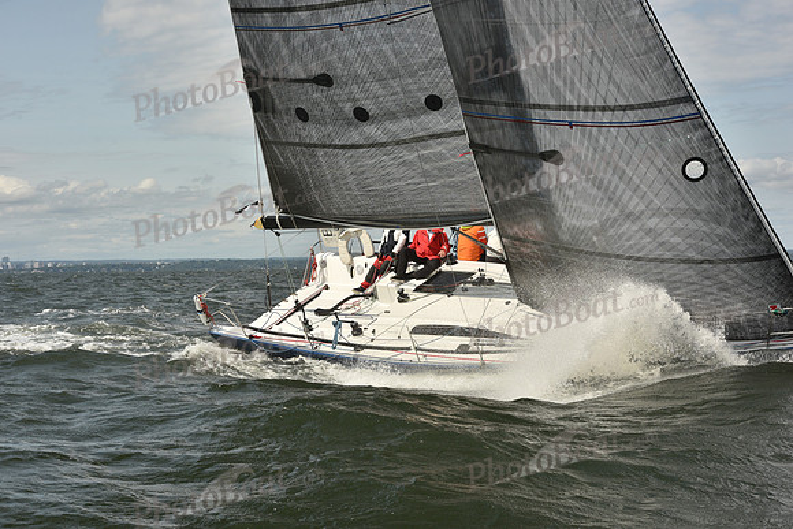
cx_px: 396
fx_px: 1542
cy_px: 264
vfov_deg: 19.5
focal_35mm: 70
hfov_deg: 28.8
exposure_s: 1/800
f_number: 10
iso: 250
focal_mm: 70
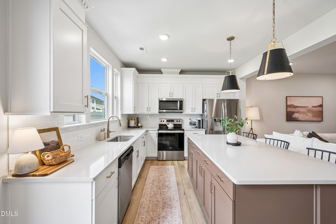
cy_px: 112
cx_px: 168
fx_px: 145
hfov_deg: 98.5
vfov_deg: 75.5
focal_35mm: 16
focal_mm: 15.5
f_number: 8
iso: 100
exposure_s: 1/25
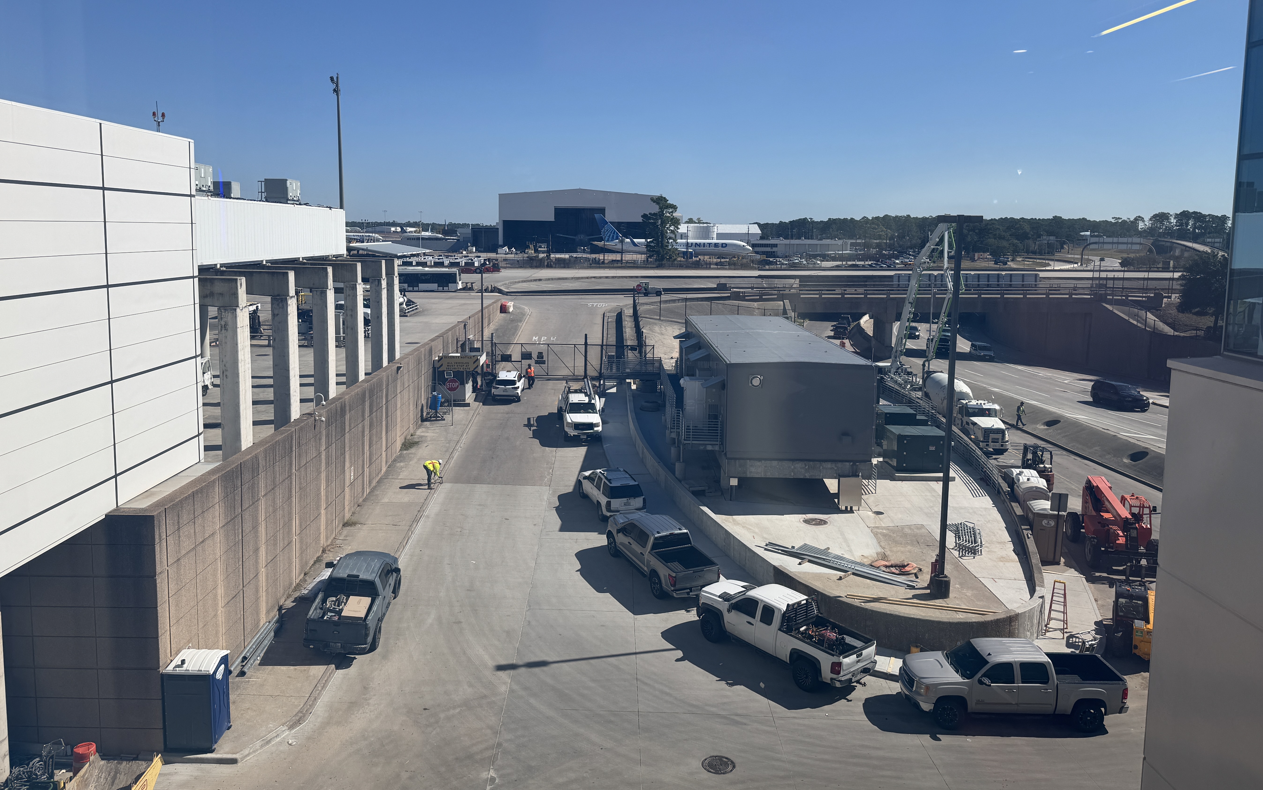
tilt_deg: -6.1
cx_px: 598
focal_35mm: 27
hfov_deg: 68.3
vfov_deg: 45.8
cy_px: 326
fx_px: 929
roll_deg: +0.0
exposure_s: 1/572
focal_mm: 6.76
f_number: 1.78
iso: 80
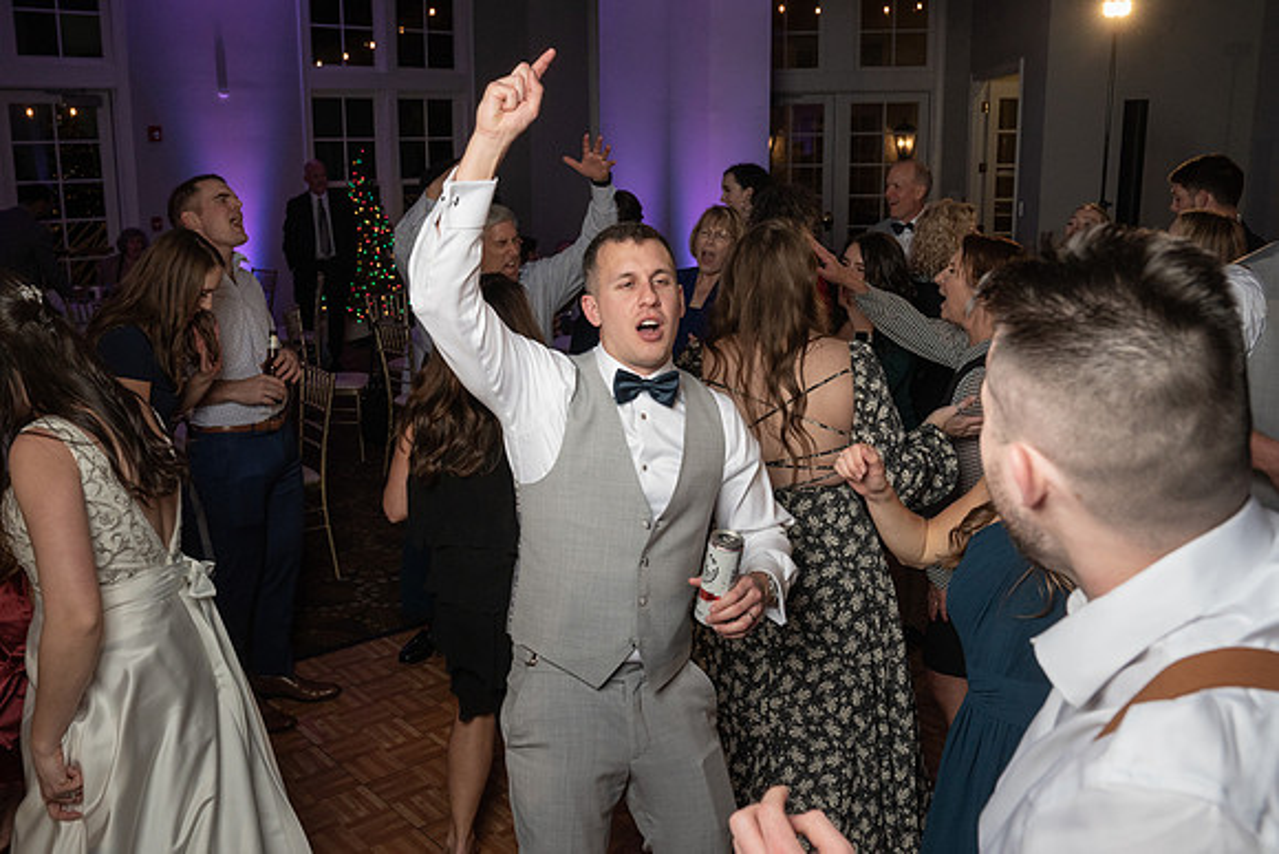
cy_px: 383
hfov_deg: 56.8
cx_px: 573
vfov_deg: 39.7
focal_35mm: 33
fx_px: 1180
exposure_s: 1/200
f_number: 5.6
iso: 2000
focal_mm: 29
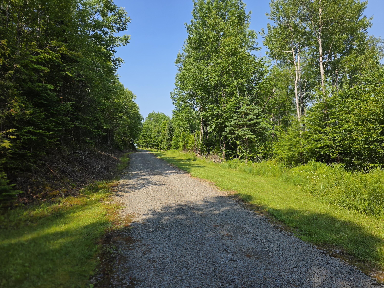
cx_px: 192
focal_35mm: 23
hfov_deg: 73.9
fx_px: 255
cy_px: 144
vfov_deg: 58.9
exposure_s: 1/3177
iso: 80
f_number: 1.7
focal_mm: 6.3
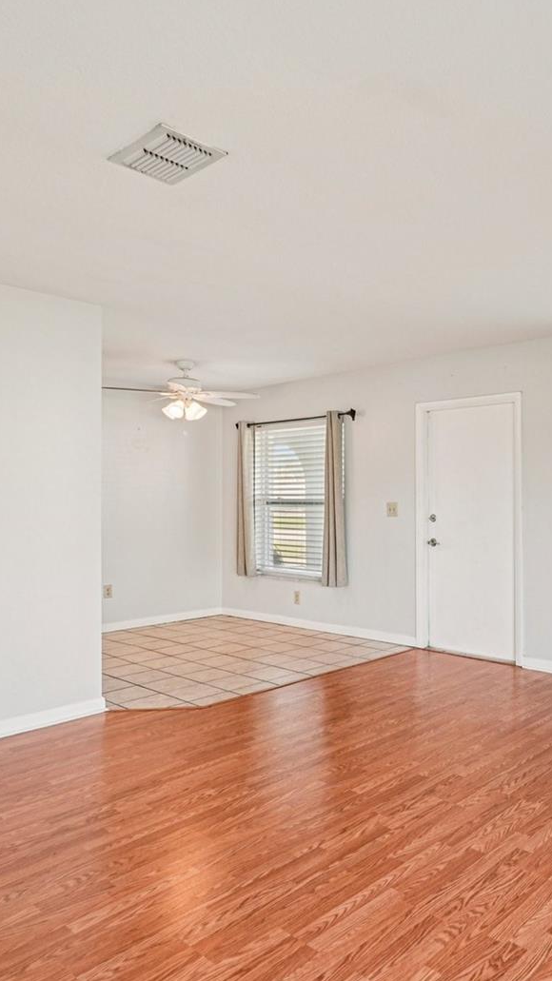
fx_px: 676
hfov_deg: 42.9
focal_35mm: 26
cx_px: 421
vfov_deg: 71.9
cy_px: 488
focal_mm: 16
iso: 400
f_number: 8
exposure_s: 1/30
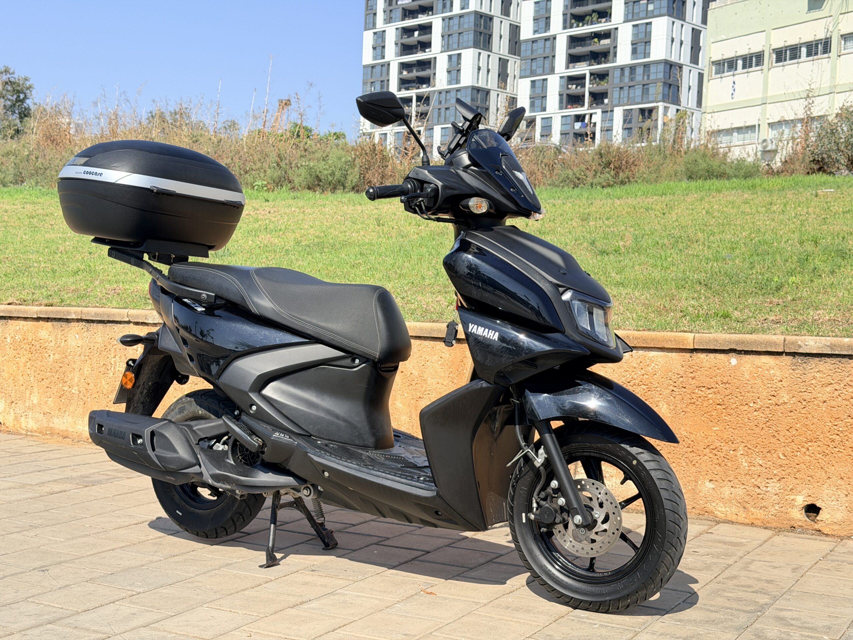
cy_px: 320
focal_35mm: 48
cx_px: 426
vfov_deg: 30.3
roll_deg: -2.1
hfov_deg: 39.7
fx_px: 1183
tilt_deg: -2.2
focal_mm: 6.76
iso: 64
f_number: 1.78
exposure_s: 1/2577
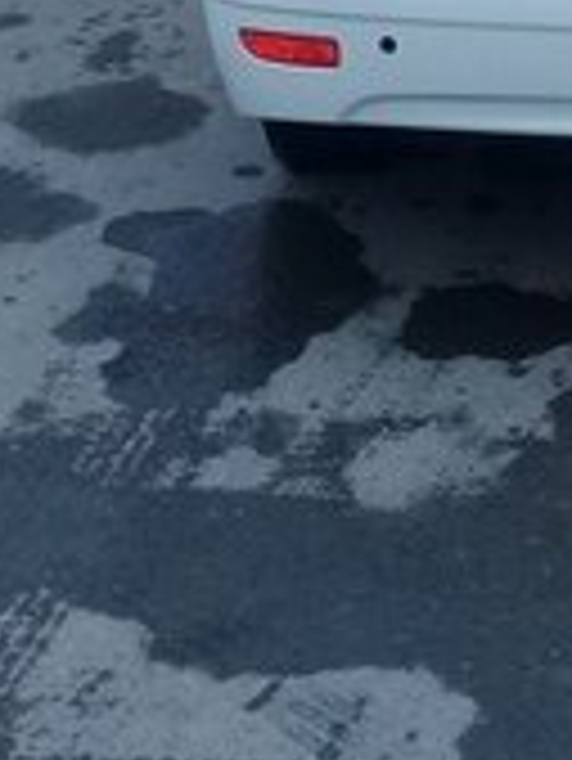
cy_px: -202
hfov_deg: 15.9
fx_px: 2002
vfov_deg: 19.9
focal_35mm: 91
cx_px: 590
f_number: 2.2
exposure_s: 1/498
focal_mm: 3.3
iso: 64
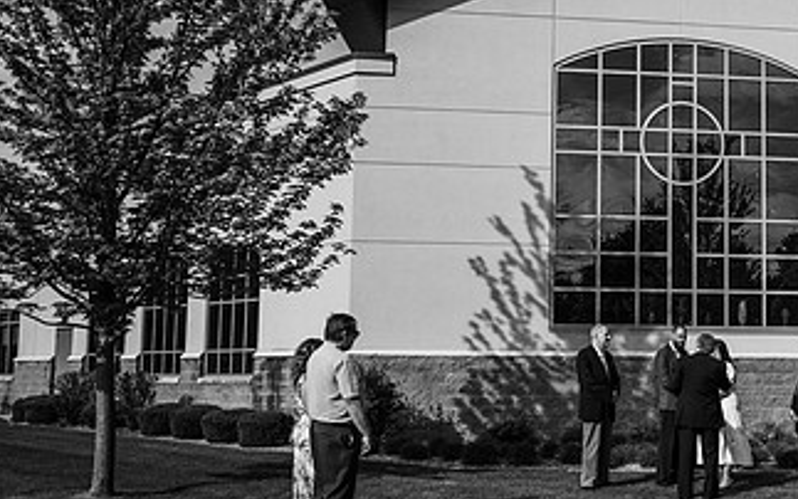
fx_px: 957
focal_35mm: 44
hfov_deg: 42.5
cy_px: 295
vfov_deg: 29.2
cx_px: 674
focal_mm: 24
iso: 125
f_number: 2.8
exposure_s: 1/4000
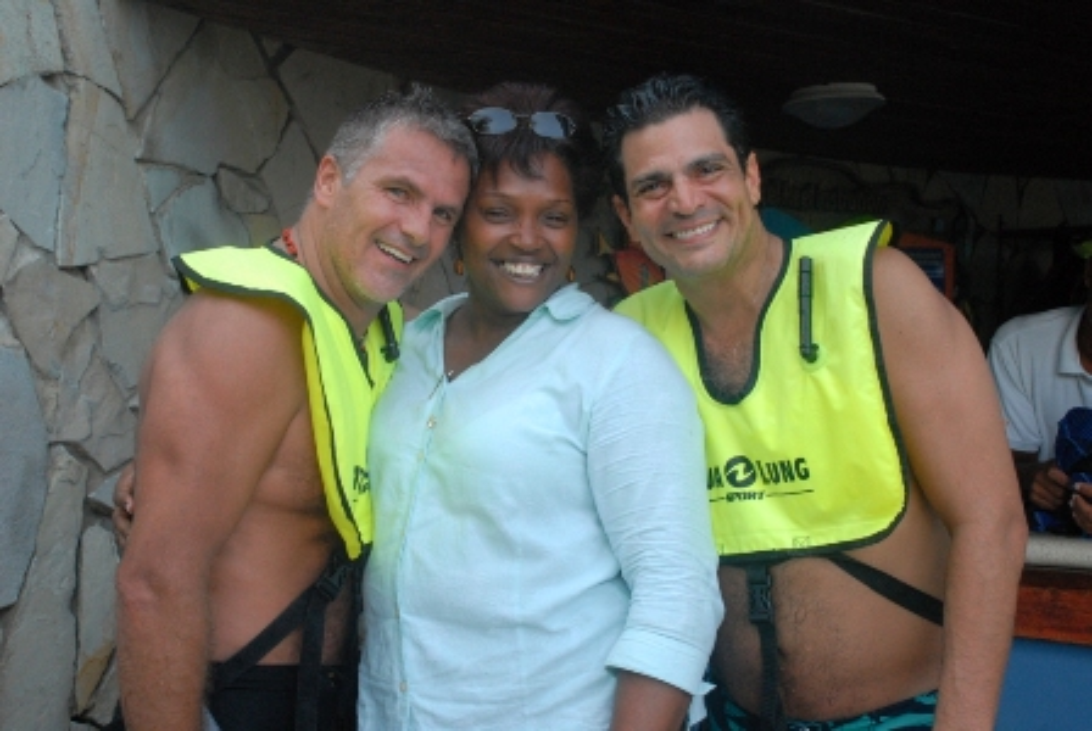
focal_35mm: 52
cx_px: 546
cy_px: 366
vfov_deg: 25.8
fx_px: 1595
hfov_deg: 37.8
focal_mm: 35
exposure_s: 1/180
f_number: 7.1
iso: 800
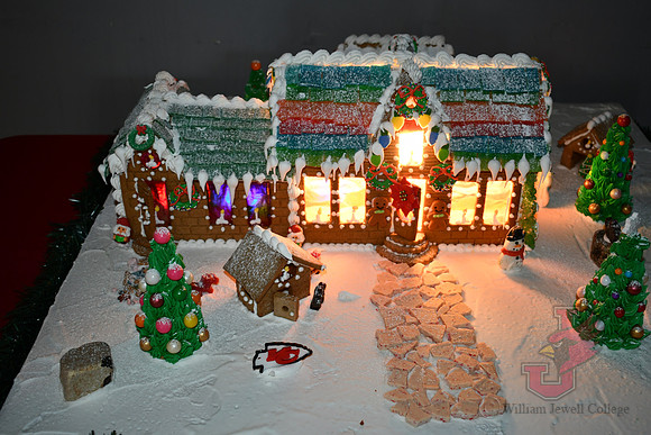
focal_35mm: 42
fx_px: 760
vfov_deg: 31.9
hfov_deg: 46.4
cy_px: 218
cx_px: 326
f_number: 4.2
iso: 500
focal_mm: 28
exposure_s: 1/60
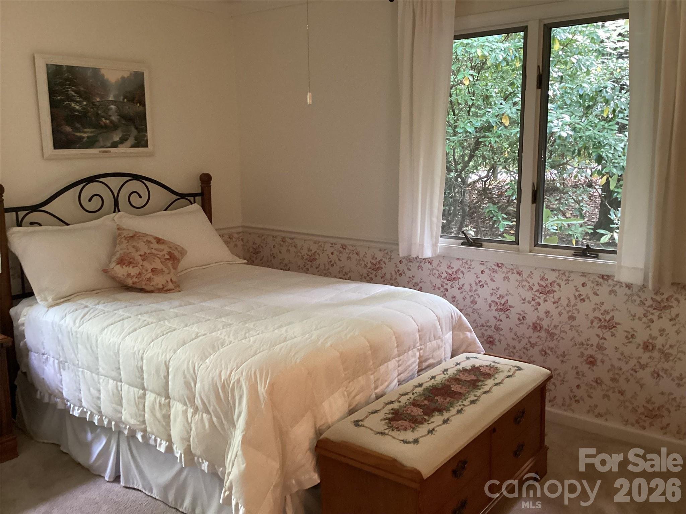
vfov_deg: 45.4
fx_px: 614
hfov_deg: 58.4
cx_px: 343
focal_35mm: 31
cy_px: 257
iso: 320
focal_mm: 3.3
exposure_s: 1/40
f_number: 2.4
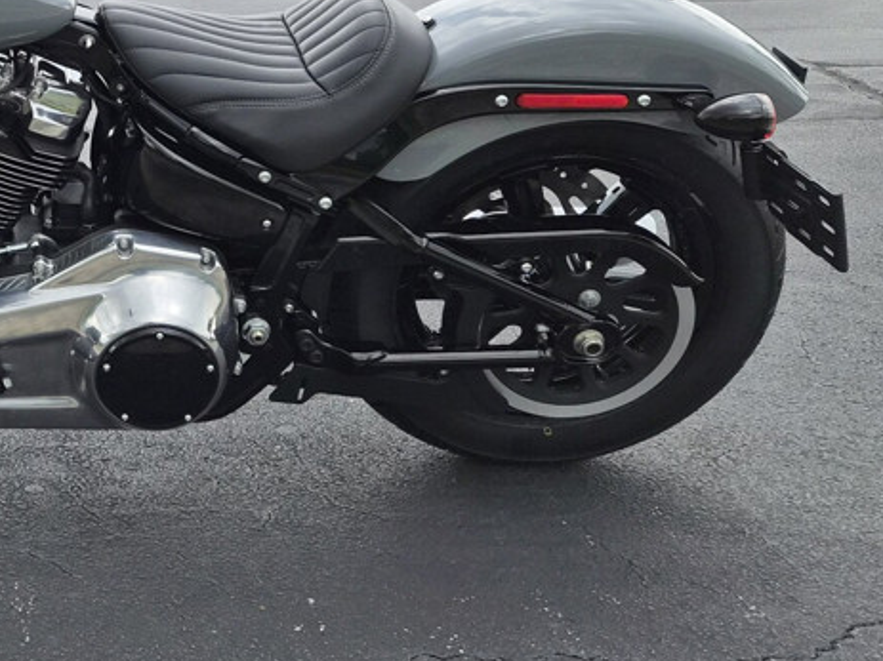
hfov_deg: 32.7
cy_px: 48
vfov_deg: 26.5
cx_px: -35
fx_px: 1352
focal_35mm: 53
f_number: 1.8
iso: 80
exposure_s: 1/2036
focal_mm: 5.4
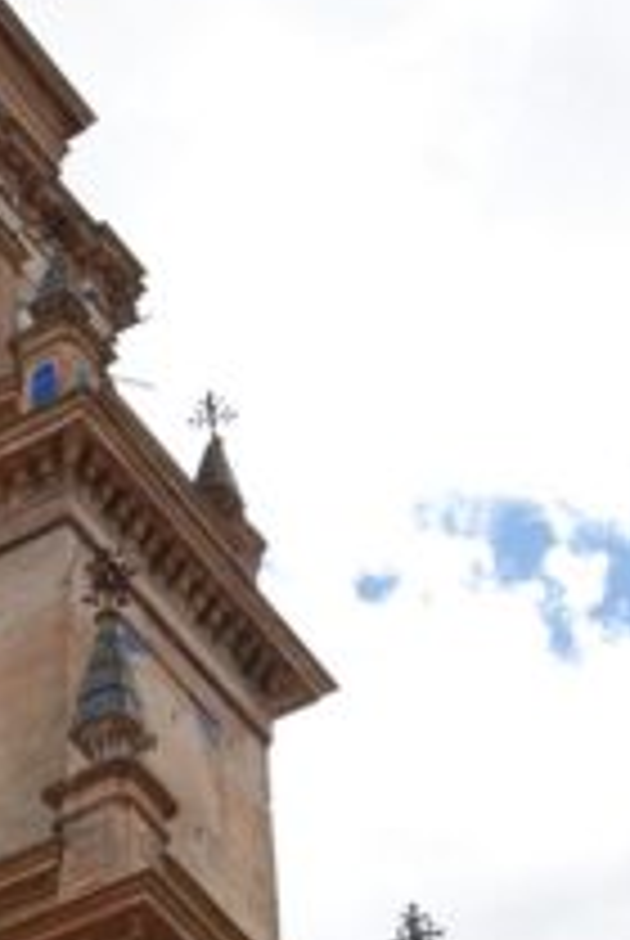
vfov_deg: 18.1
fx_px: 2909
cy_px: 837
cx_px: 61
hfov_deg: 12.3
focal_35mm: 111
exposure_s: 1/200
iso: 100
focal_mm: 31
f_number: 7.1
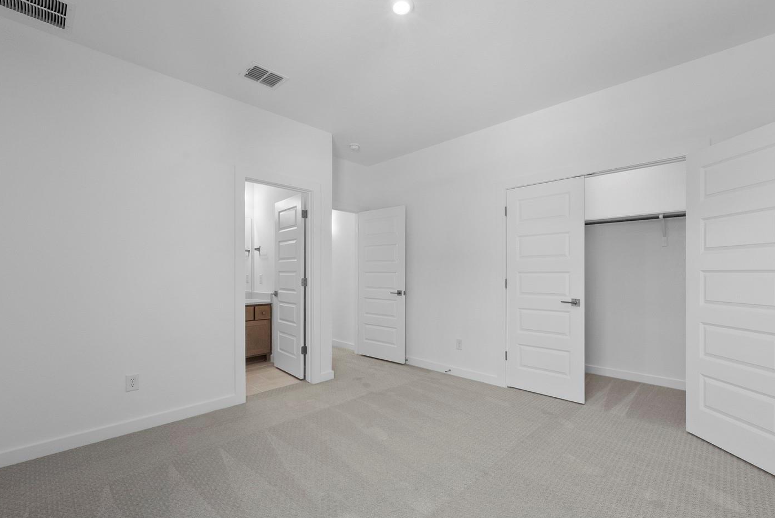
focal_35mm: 15
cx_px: 387
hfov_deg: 100.4
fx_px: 323
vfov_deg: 77.3
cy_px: 274
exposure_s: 1/20
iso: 640
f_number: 11
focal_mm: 13
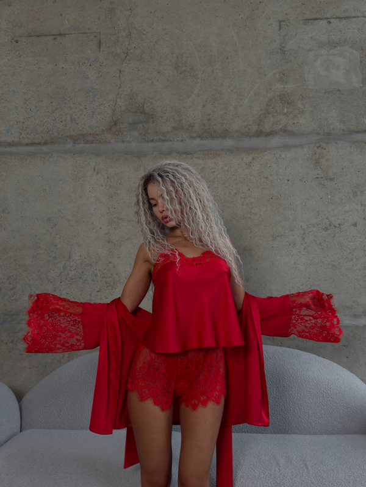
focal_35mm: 31
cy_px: 244
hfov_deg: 45.4
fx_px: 437
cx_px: 183
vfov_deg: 58.4
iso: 100
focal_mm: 6.76
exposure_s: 1/60
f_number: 1.8
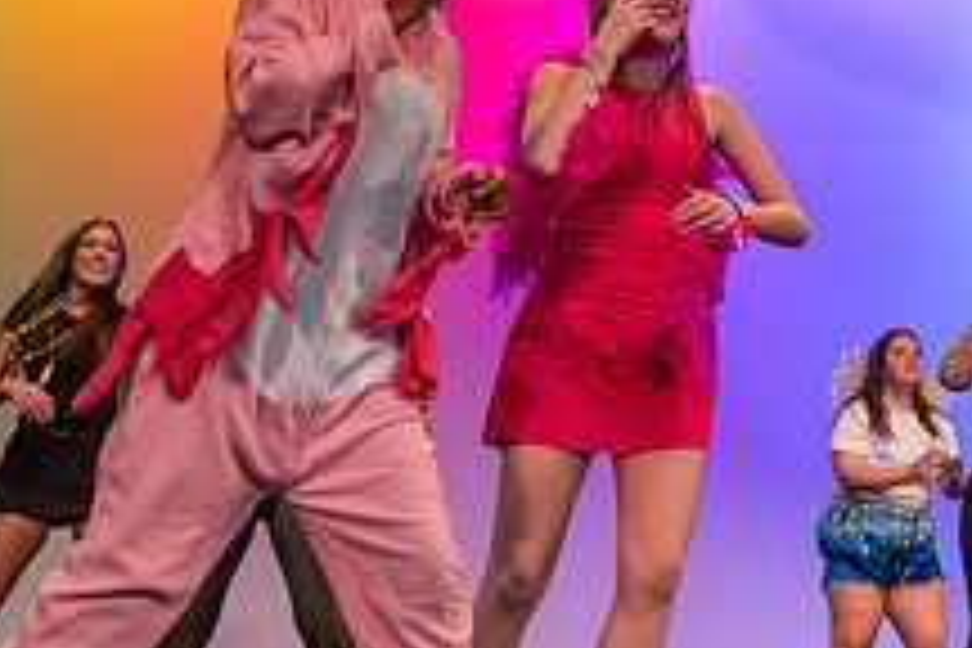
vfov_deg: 15.9
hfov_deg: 22.4
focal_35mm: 86
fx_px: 2322
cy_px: 259
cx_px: 1058
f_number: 3.2
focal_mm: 32
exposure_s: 1/320
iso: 4000
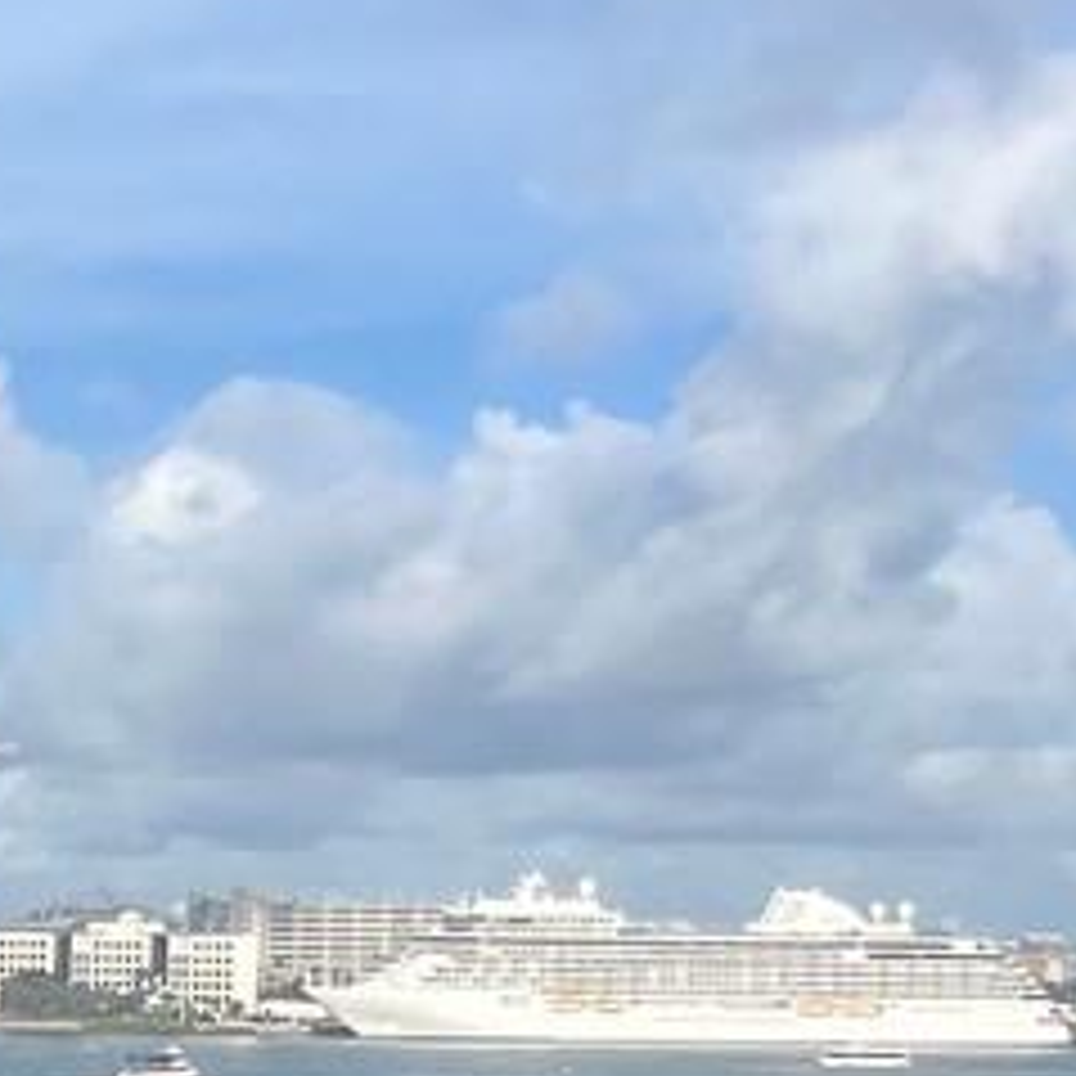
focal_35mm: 77
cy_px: 1067
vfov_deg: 21.7
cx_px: -572
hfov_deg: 19.4
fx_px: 2708
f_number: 1.8
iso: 32
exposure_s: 1/2273
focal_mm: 1.57
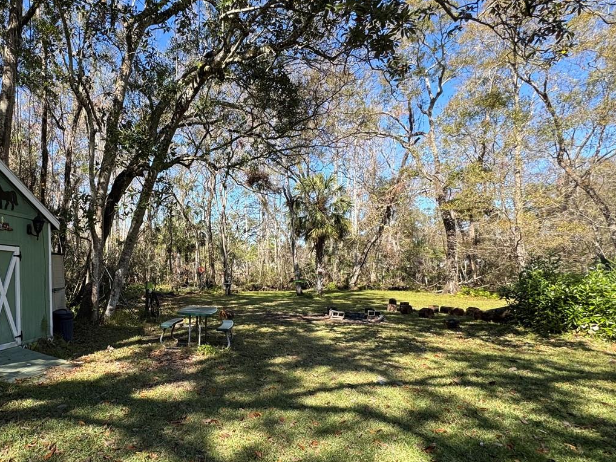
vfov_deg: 60.8
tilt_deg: +1.0
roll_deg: +1.7
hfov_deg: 72.6
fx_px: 392
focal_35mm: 22
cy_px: 267
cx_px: 177
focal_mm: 2.22
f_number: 2.2
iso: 50
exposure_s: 1/473
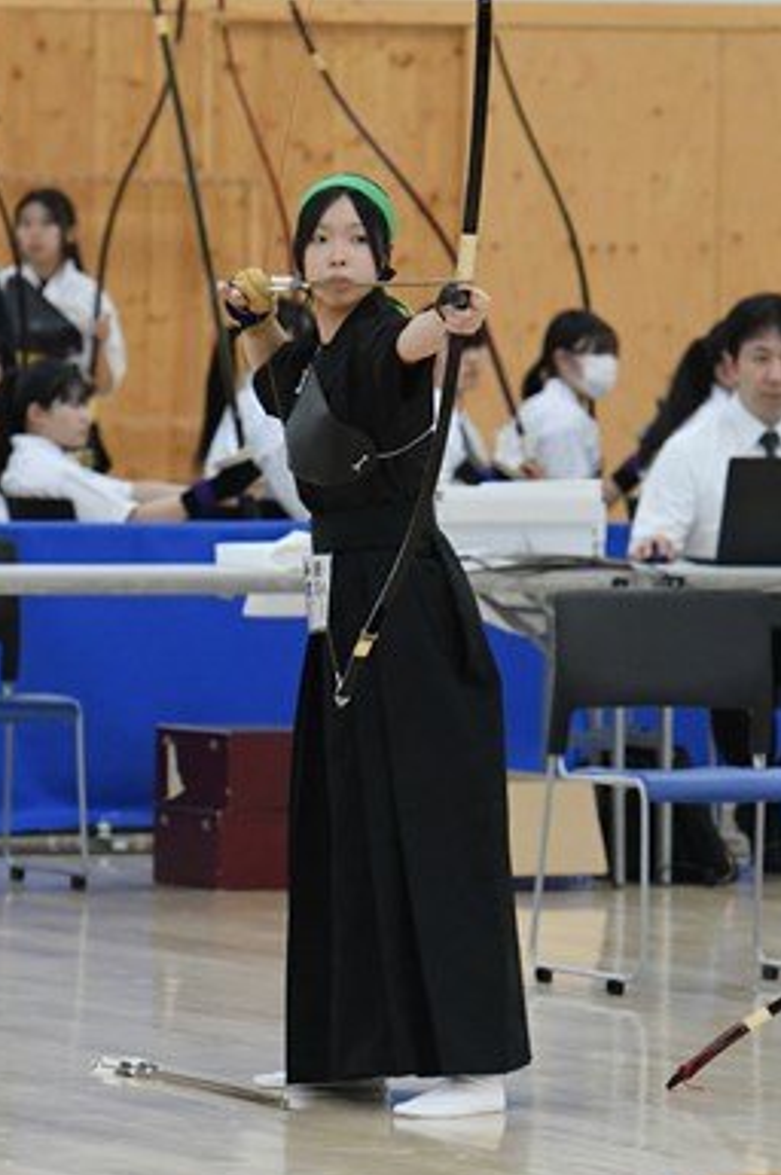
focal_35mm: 353
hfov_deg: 3.9
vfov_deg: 5.8
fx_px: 11507
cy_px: 607
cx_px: 387
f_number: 5.6
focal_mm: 170
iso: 6400
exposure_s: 1/500
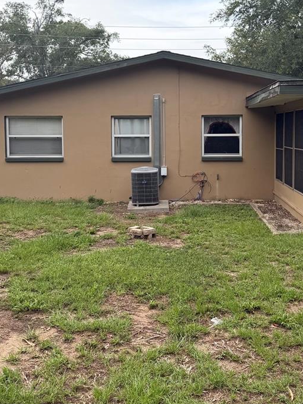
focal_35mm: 42
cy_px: 155
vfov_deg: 44.5
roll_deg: -0.9
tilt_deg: -3.2
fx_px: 490
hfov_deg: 34.3
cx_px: 177
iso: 80
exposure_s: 1/3425
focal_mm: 6.76
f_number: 1.78
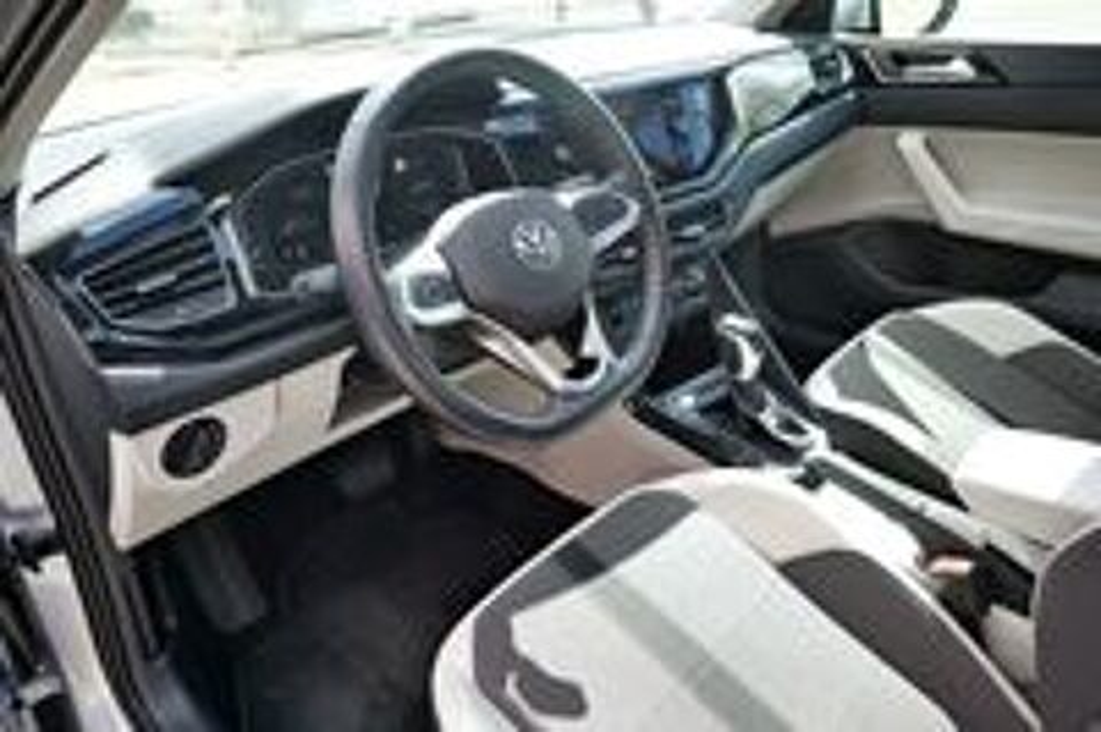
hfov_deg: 73.8
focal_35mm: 24
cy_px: 366
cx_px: 550
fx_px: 733
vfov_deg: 53.0
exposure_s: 1/80
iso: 100
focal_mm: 24
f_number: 3.5
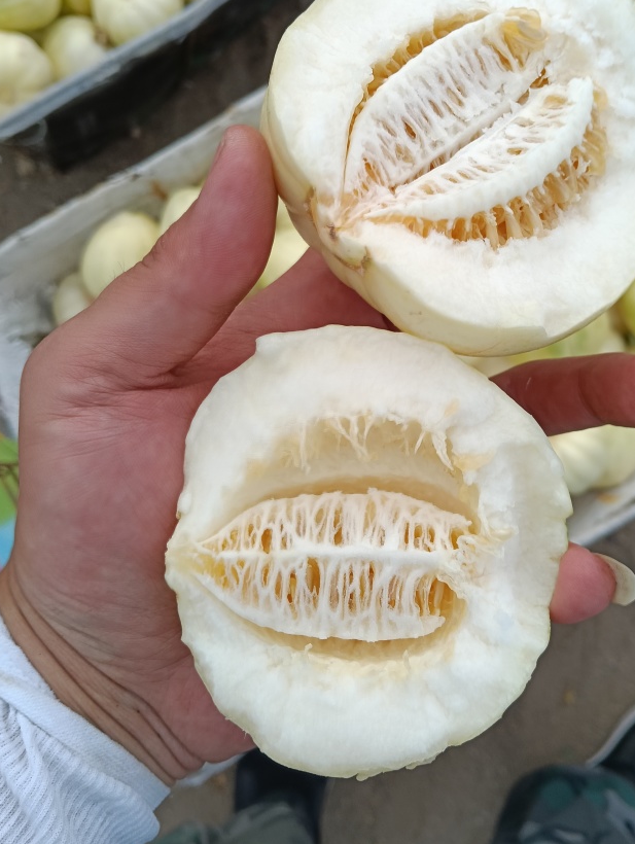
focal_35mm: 35
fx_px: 854
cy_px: 347
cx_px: 379
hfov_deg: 40.6
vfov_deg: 52.3
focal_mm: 3.98
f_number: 1.8
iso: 50
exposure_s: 1/111
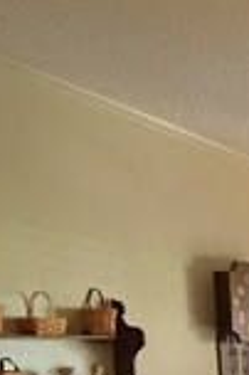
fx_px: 1321
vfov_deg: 15.1
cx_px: 720
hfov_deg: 9.0
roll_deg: -0.5
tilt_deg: -6.6
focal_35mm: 127
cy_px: 548
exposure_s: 1/15
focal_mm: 4.15
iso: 100
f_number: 2.2
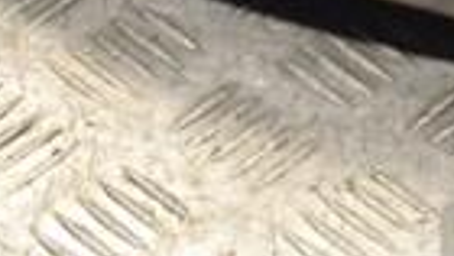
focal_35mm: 270
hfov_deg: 8.0
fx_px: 3253
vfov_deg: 4.5
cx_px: 379
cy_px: -181
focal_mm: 40
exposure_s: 1/250
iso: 3200
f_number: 8
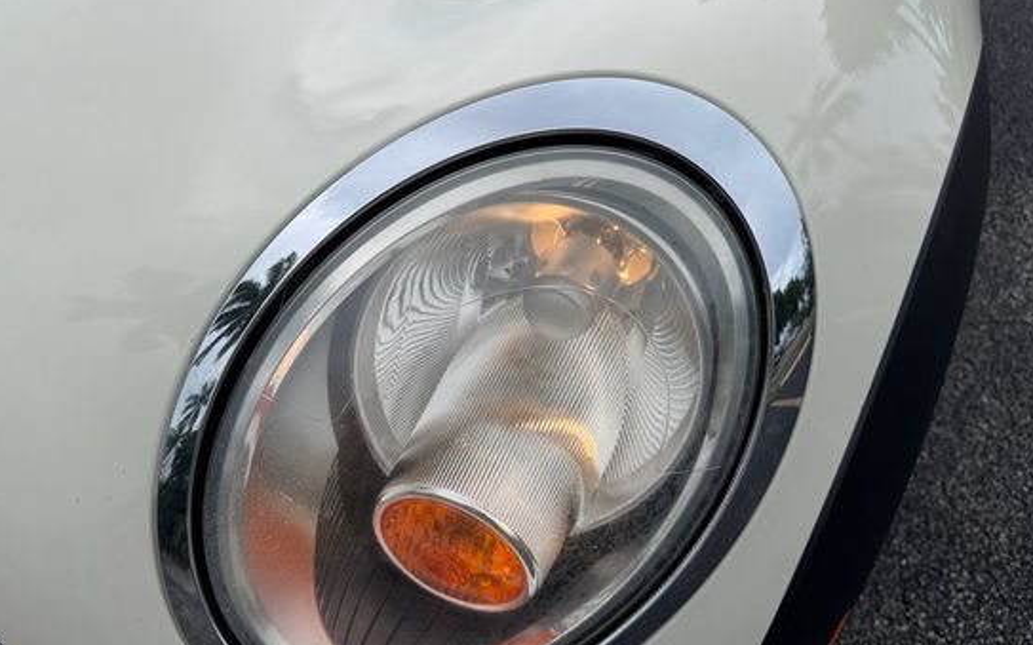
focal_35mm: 30
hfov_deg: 62.7
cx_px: 447
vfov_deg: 41.8
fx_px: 844
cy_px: 325
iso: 80
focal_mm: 6.76
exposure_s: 1/3425
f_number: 1.78
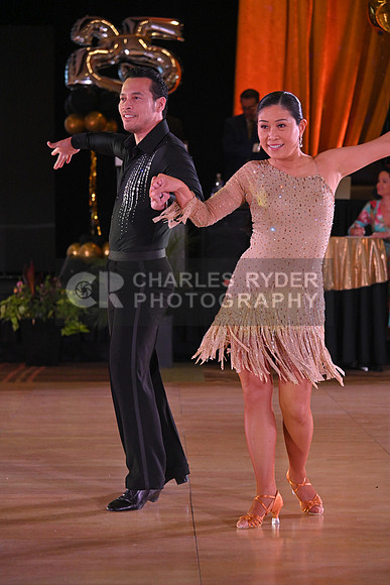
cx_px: 195
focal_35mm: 100
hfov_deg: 13.7
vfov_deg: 20.4
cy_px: 292
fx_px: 1624
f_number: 5
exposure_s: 1/400
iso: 3200
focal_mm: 100
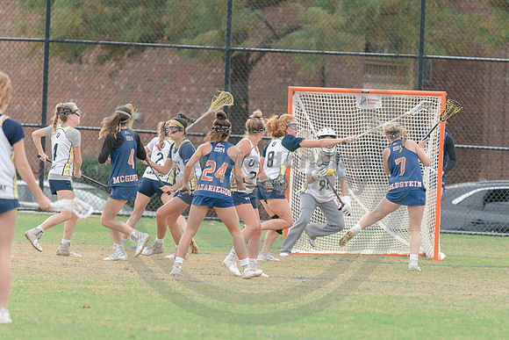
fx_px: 7247
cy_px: 223
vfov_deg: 2.7
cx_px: 315
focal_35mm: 512
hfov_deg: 4.0
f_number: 2.8
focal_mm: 200
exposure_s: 1/1250
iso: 450
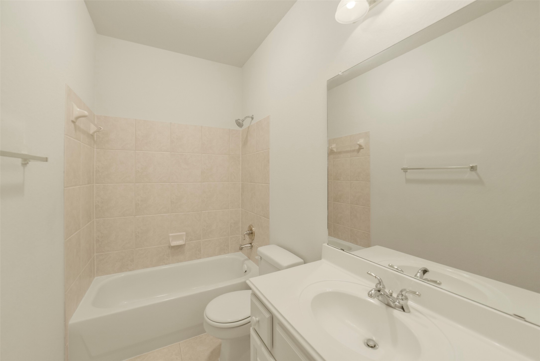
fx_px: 210
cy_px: 180
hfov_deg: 104.2
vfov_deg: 81.2
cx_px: 270
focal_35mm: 14
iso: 500
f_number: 5
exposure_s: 1/50
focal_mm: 14
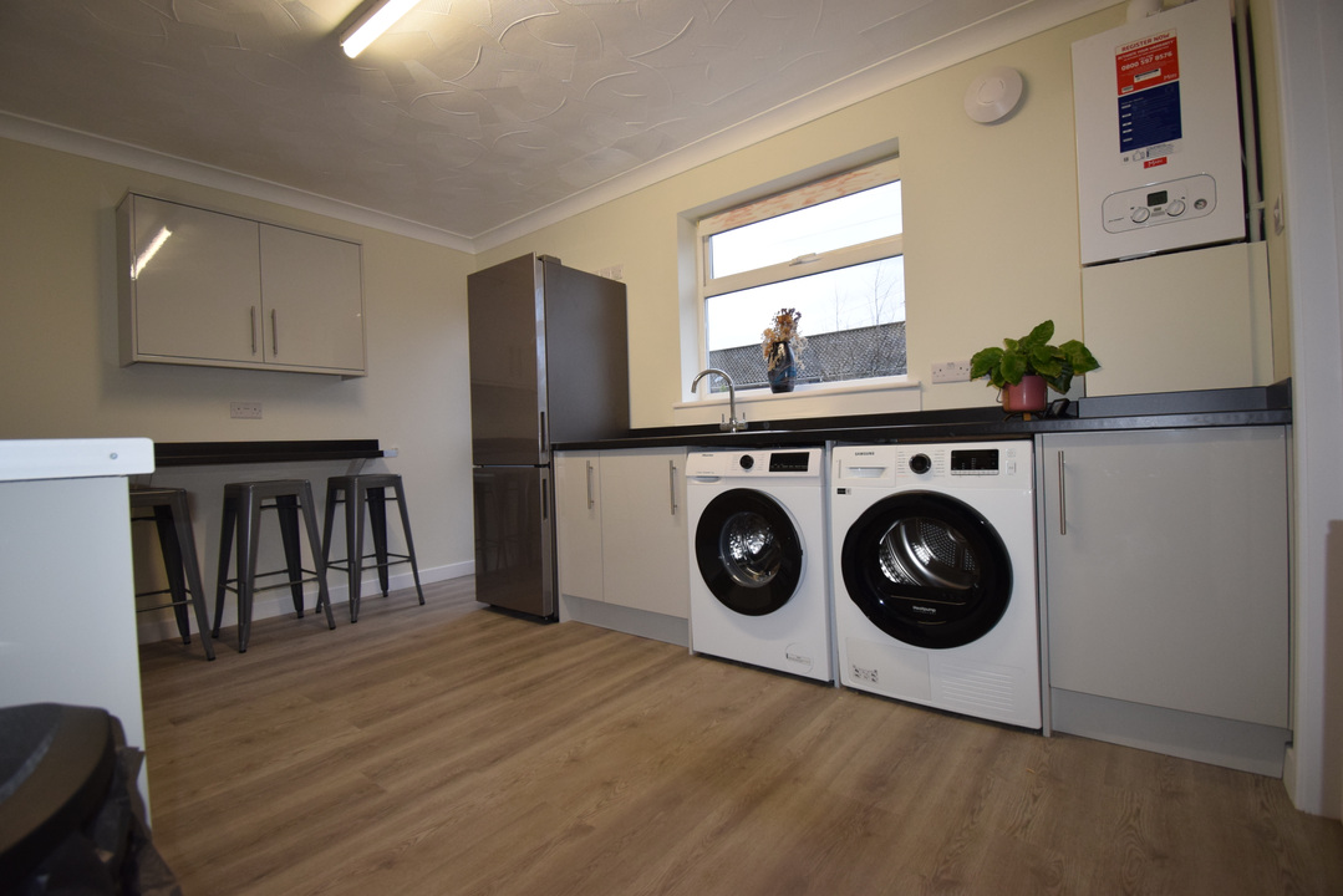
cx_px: 672
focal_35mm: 15
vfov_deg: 77.4
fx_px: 560
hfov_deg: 100.4
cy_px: 448
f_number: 5
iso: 800
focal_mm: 10
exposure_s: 1/100
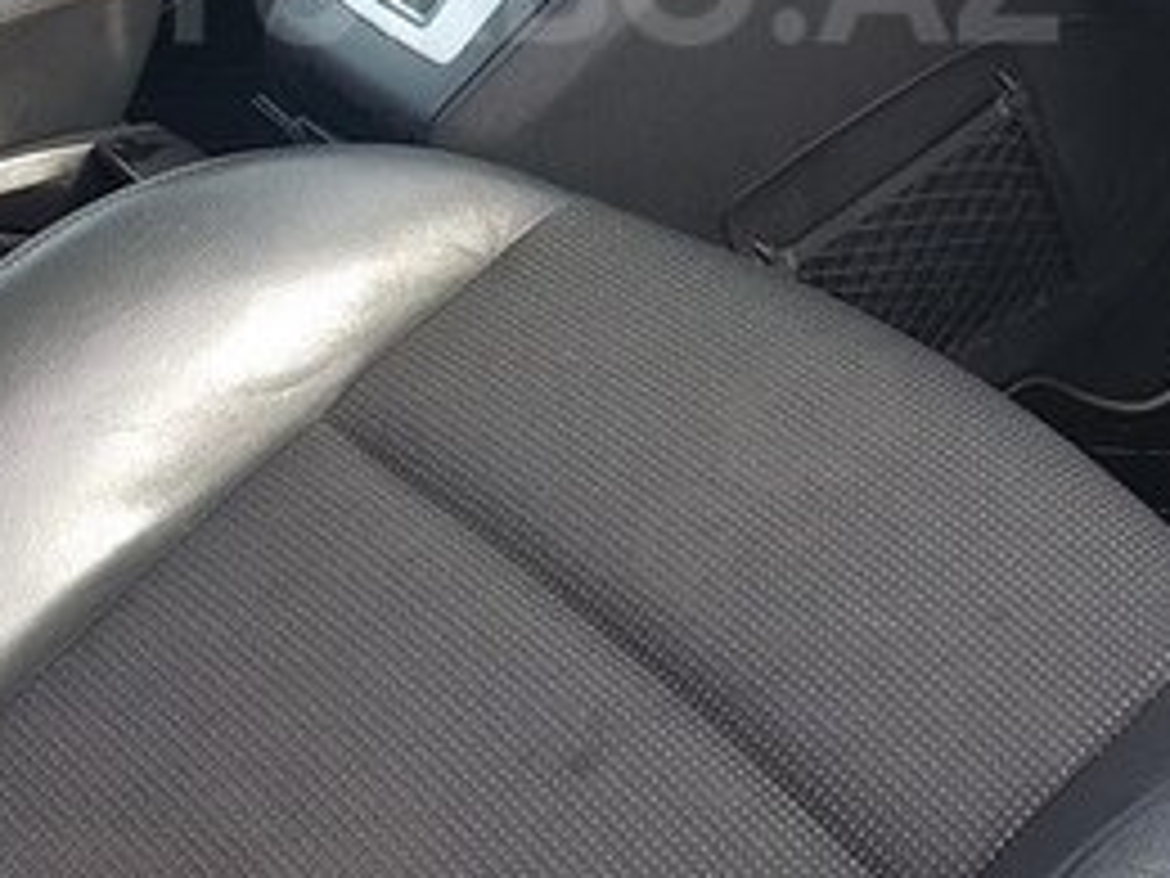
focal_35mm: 66
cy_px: -25
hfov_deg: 29.4
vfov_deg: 21.4
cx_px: 598
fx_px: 2231
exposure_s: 1/176
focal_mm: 4.2
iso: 40
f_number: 1.7
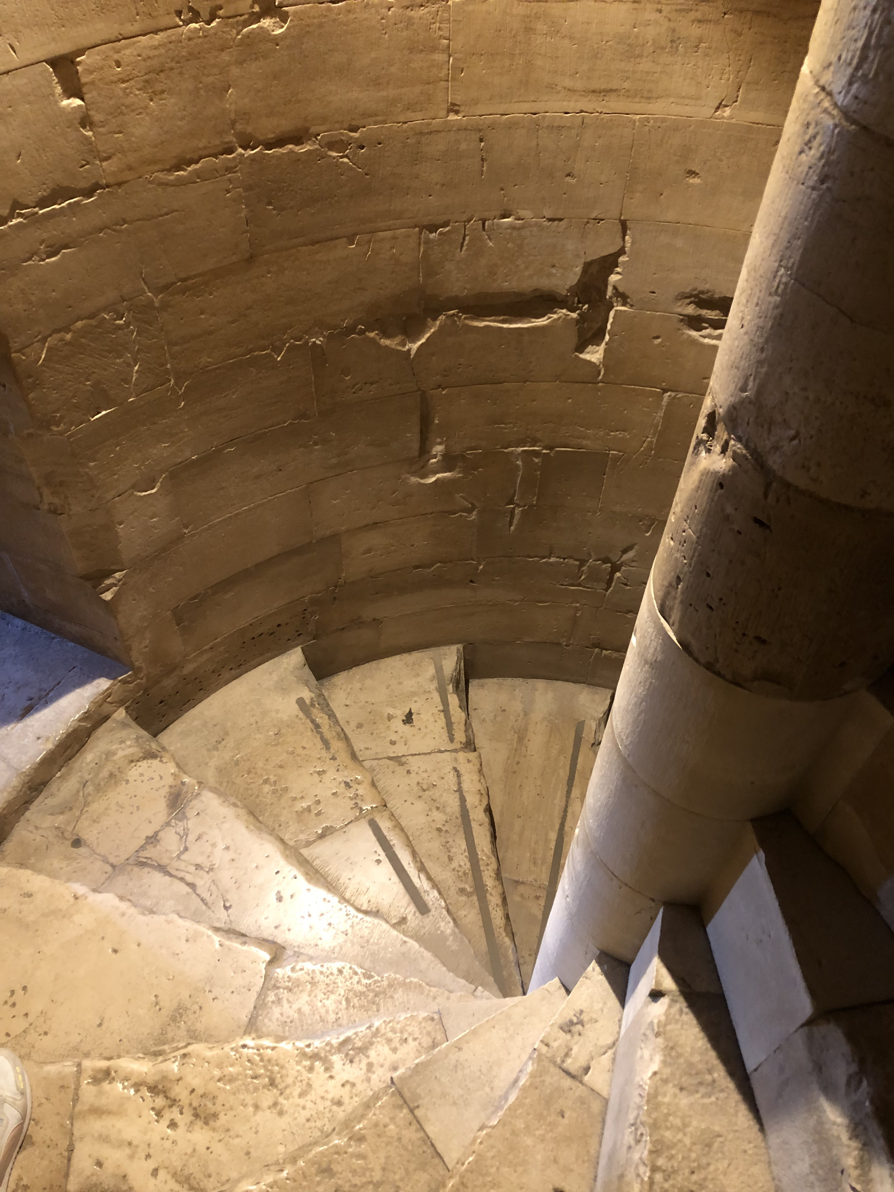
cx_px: 447
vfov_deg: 63.4
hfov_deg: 49.7
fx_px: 964
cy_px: 596
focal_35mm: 28
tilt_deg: -51.7
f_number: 1.8
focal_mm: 4
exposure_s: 1/6
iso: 80
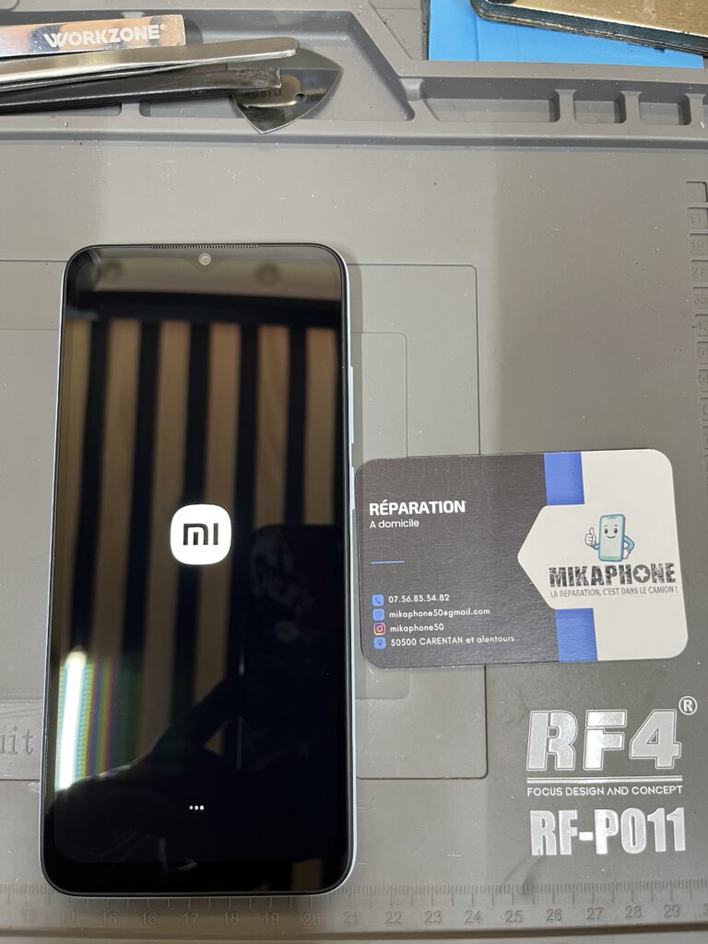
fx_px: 709
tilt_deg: -82.5
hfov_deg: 53.1
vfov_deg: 67.3
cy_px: 472
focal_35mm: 26
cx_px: 354
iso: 200
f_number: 1.6
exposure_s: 1/50
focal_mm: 5.1
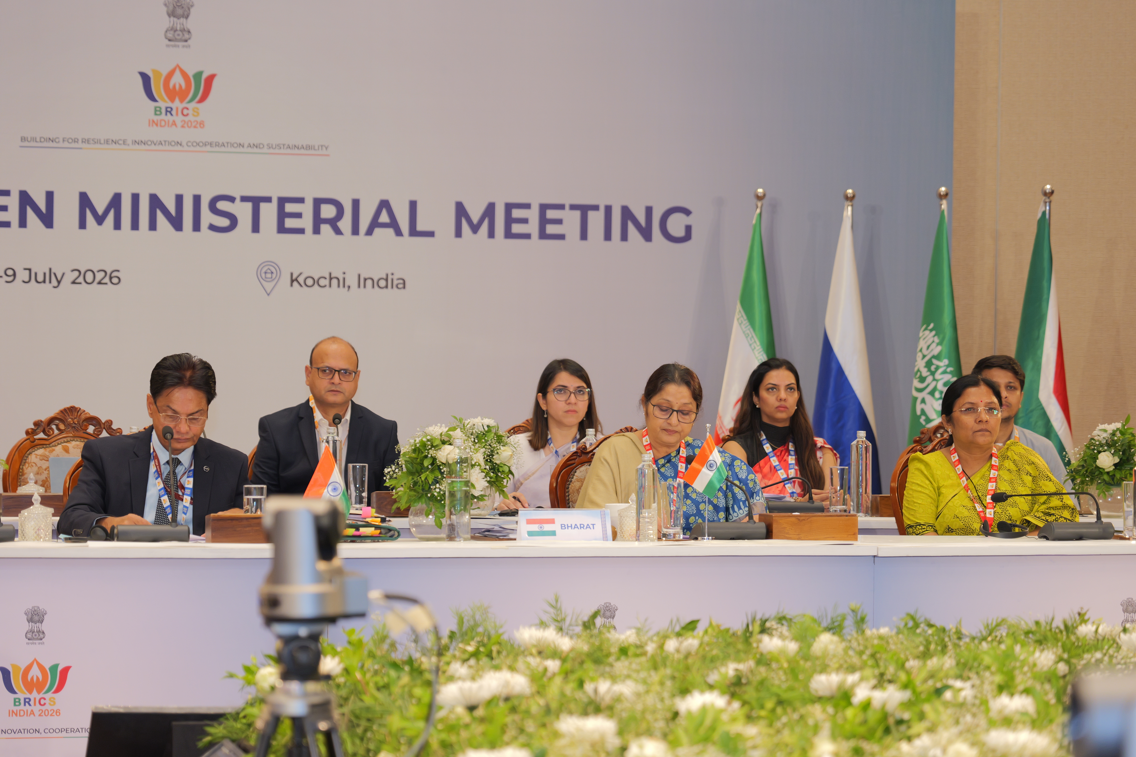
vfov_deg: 13.0
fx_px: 3313
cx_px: 568
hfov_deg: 19.5
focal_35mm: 105
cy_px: 378
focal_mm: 105
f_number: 4
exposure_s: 1/160
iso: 1250
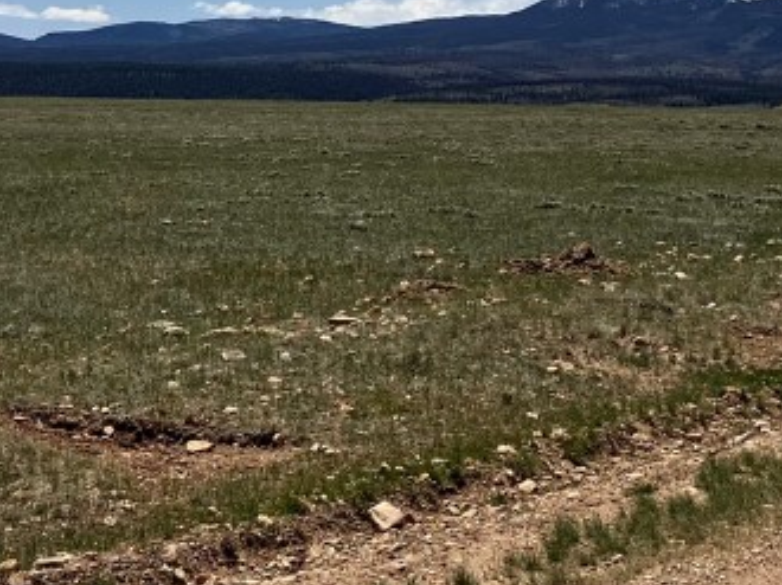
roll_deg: -1.7
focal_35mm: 87
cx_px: 476
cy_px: 5
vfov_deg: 16.6
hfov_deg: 22.5
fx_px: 1964
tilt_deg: +1.7
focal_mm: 3.99
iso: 32
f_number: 1.8
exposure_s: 1/4878
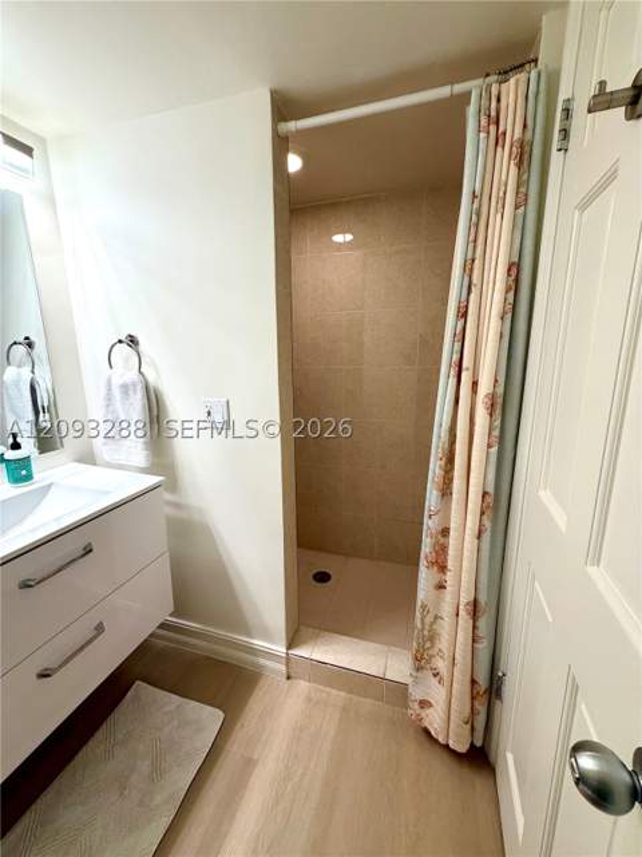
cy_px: 428
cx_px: 321
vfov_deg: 102.1
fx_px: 346
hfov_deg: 85.7
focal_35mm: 14
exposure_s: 1/120
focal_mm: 2.22
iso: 250
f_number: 2.2
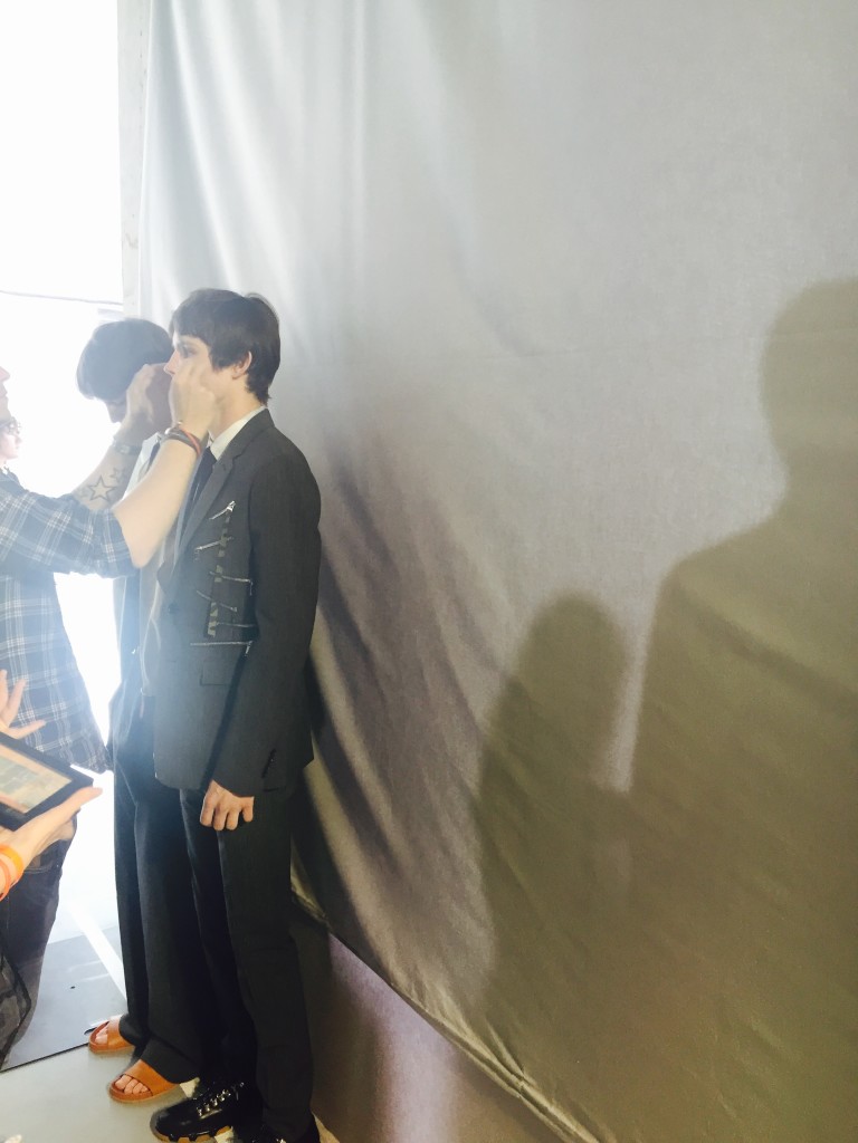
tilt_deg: -6.2
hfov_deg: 48.2
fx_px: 958
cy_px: 572
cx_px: 429
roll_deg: -2.8
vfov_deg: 61.7
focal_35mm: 29
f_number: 2.2
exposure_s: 1/30
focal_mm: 4.15
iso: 64
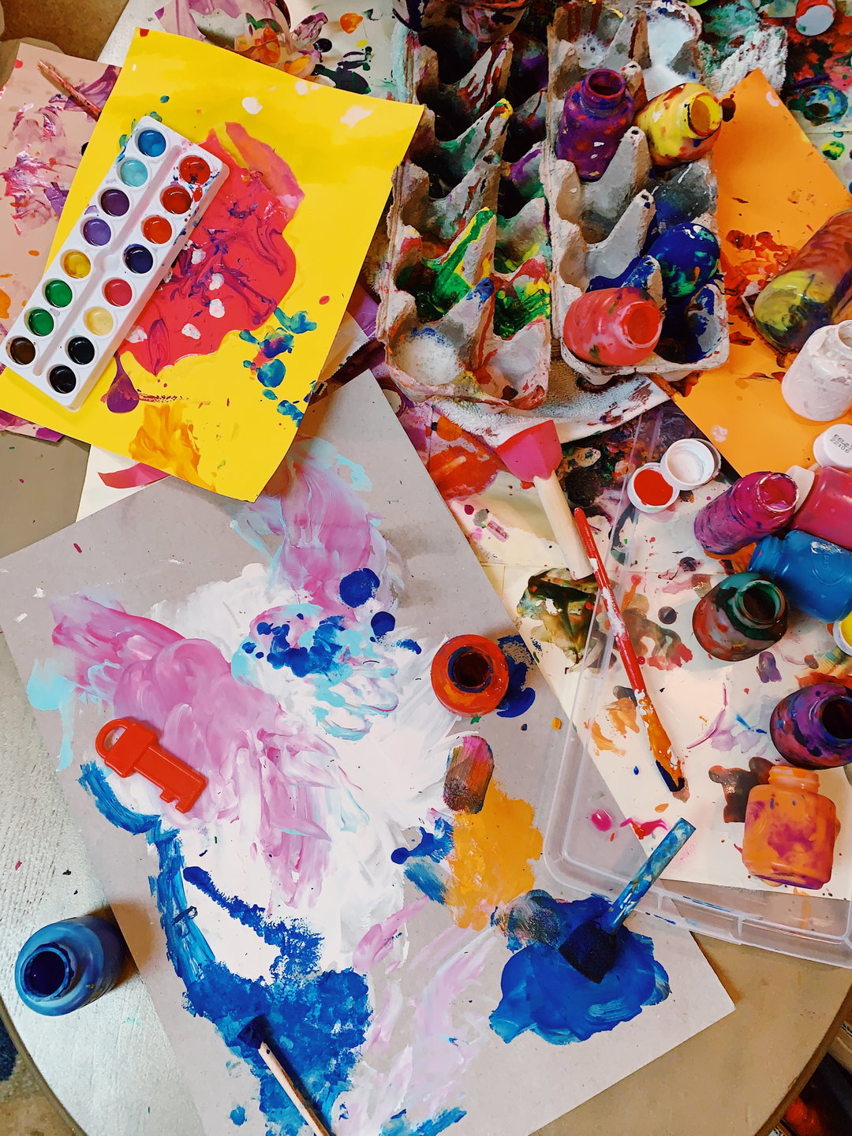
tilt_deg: -72.8
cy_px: 568
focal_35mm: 26
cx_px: 426
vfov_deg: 67.3
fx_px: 853
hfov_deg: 53.1
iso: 100
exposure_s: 1/60
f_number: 1.8
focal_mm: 4.25
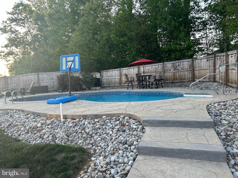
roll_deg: +2.9
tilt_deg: -3.1
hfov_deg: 67.3
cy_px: 89
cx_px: 119
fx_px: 179
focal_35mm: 26
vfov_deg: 53.1
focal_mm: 5.7
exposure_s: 1/404
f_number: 1.5
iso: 50
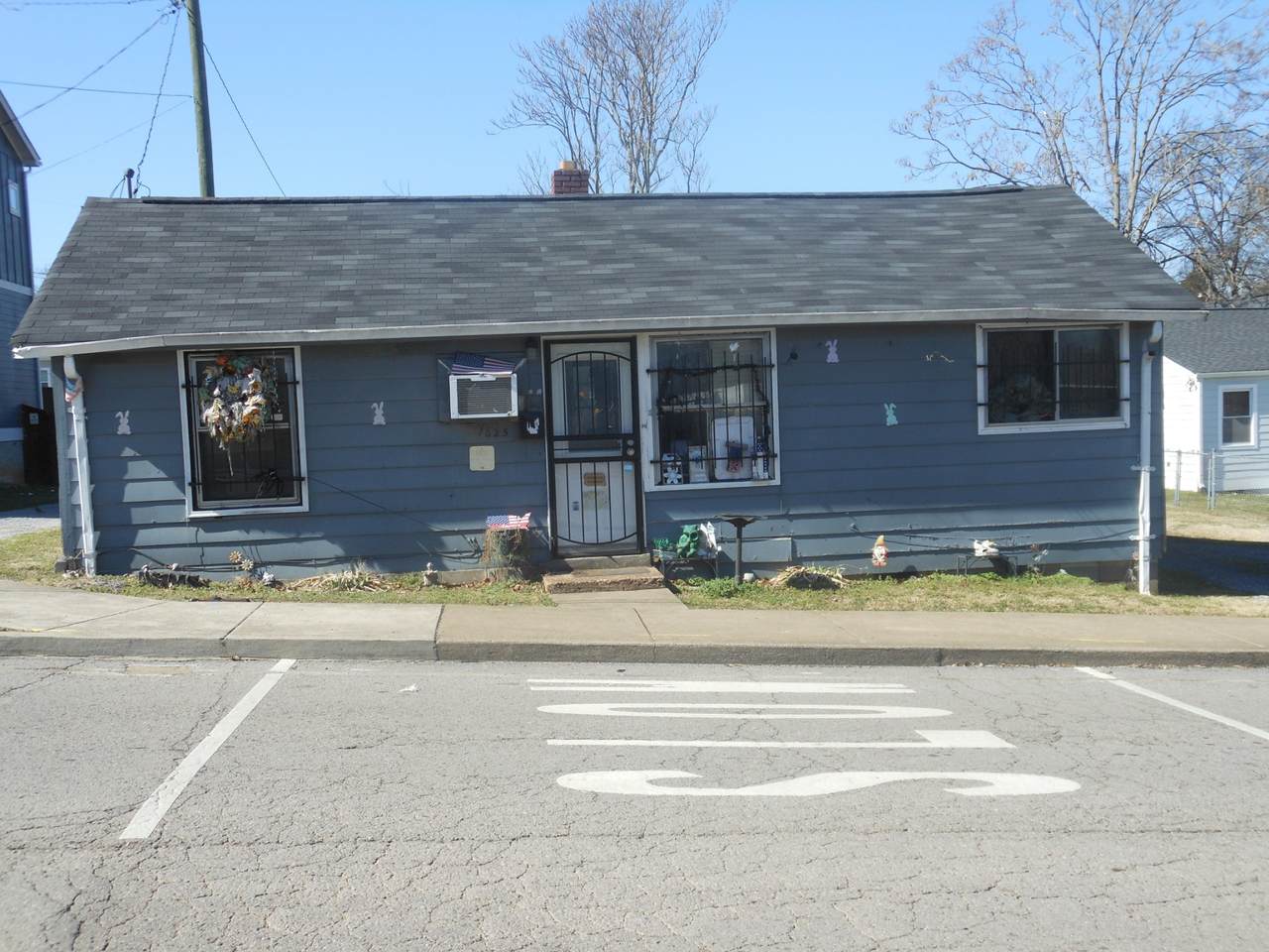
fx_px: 1393
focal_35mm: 38
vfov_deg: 37.7
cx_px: 634
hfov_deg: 49.0
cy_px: 476
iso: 80
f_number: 3.6
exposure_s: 1/500
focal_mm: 6.8
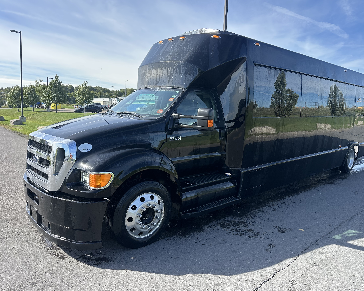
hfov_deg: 65.9
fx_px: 280
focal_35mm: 26
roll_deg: -2.2
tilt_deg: -6.2
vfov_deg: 54.9
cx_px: 201
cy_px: 143
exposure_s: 1/1812
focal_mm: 6.86
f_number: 1.78
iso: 80
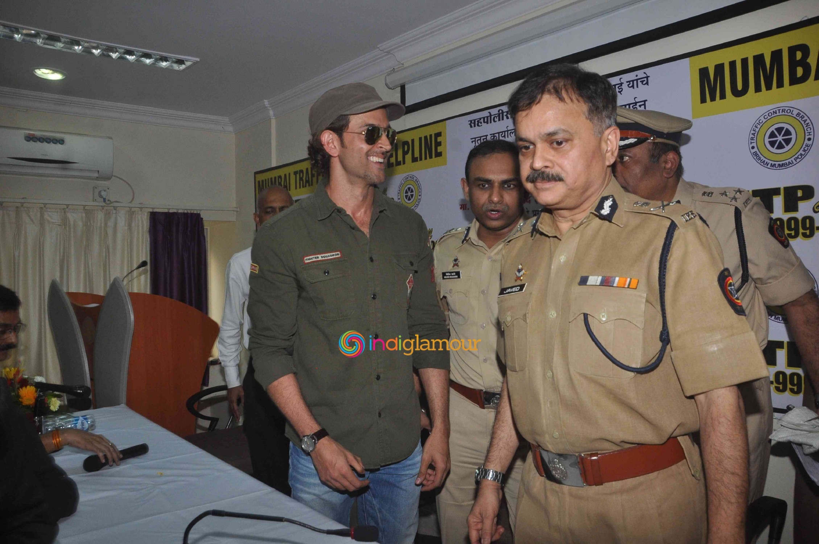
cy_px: 272
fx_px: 716
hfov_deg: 59.5
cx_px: 410
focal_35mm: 32
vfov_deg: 41.6
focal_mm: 21
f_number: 10
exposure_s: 1/200
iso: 640
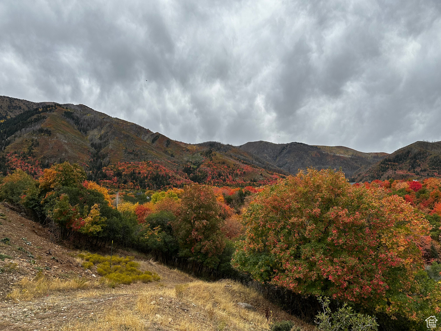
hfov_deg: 71.6
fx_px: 306
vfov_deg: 56.8
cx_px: 220
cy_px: 166
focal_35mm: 24
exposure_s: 1/2882
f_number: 1.78
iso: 80
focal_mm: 6.86
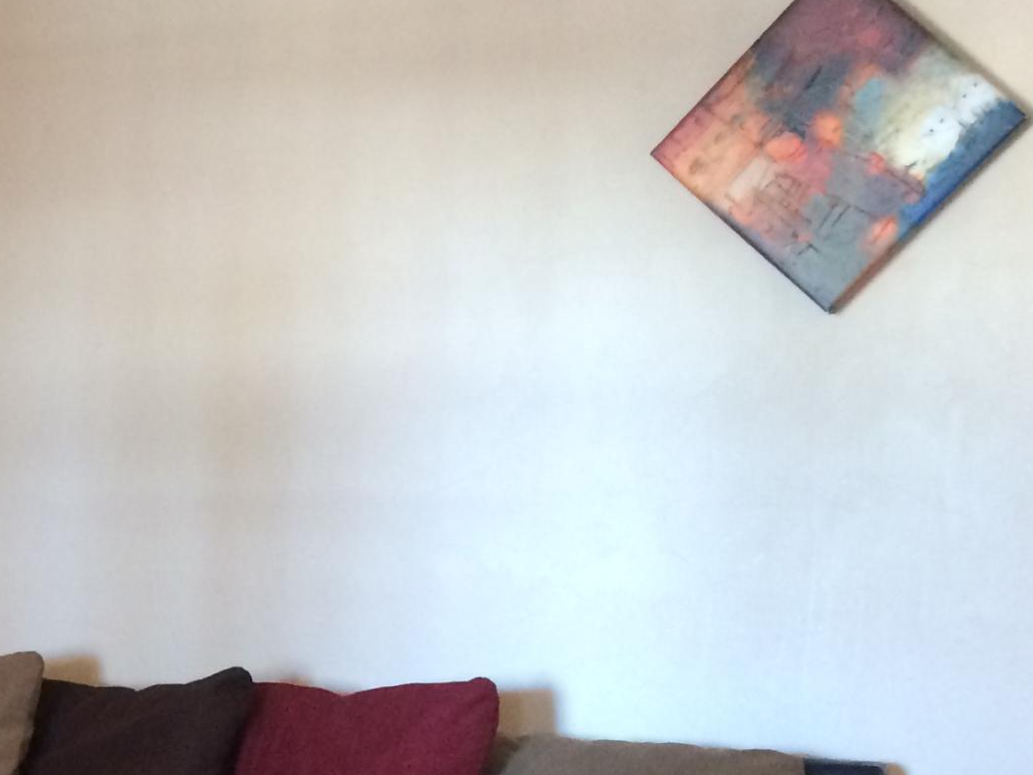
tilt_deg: -10.1
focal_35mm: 84
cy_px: 856
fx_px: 2507
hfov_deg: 21.5
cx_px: -233
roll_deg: +0.0
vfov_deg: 17.0
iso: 250
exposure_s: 1/24
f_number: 2.2
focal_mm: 4.15
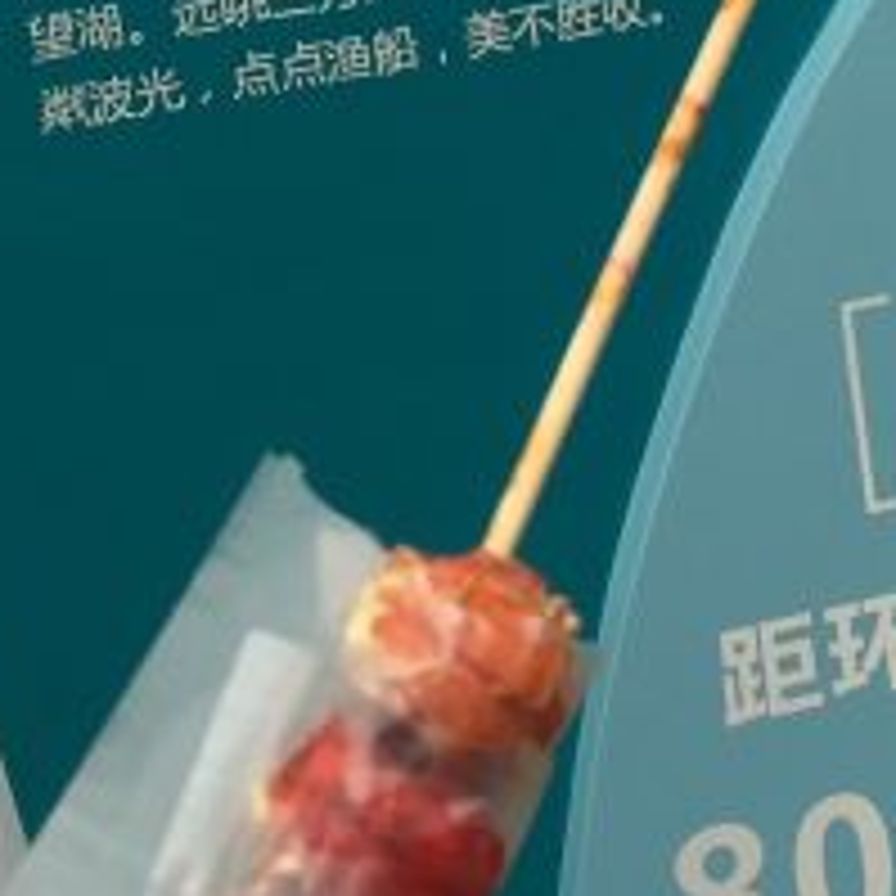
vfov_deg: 18.1
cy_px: -257
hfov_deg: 19.3
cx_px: 498
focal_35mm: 90
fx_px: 2636
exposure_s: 1/321
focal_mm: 4.15
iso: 32
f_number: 2.2
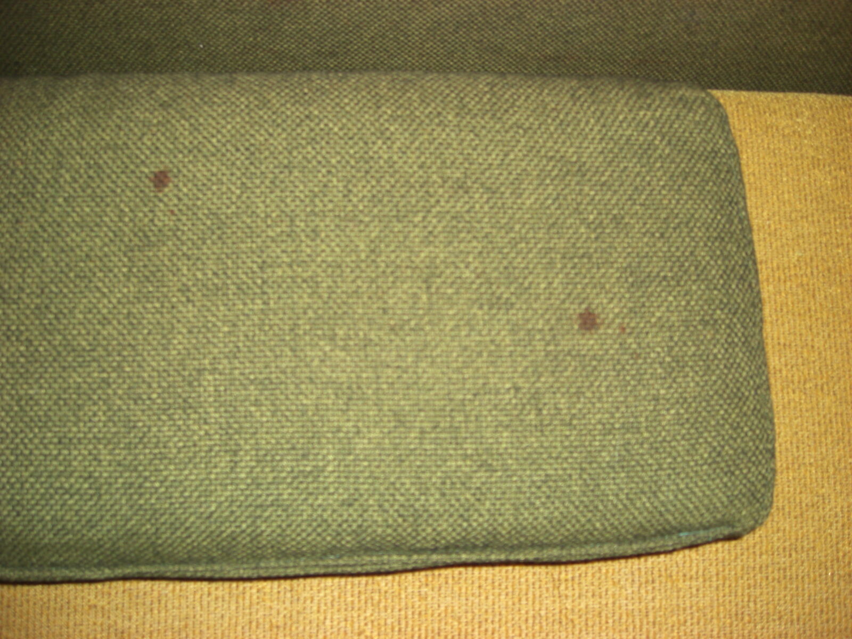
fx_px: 935
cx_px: 426
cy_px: 320
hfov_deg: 49.0
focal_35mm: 38
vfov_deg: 37.7
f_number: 2.8
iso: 200
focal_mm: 7.9
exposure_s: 1/60
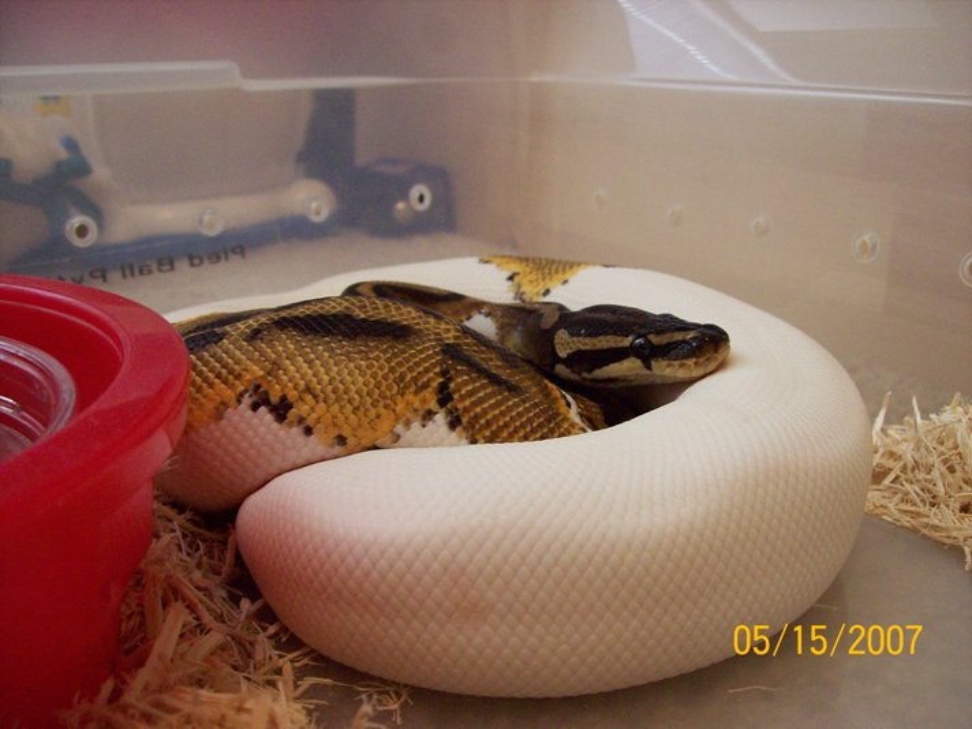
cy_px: 364
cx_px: 486
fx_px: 1011
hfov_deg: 51.4
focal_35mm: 36
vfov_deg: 39.7
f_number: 2.7
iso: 160
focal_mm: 6
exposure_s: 1/23.2
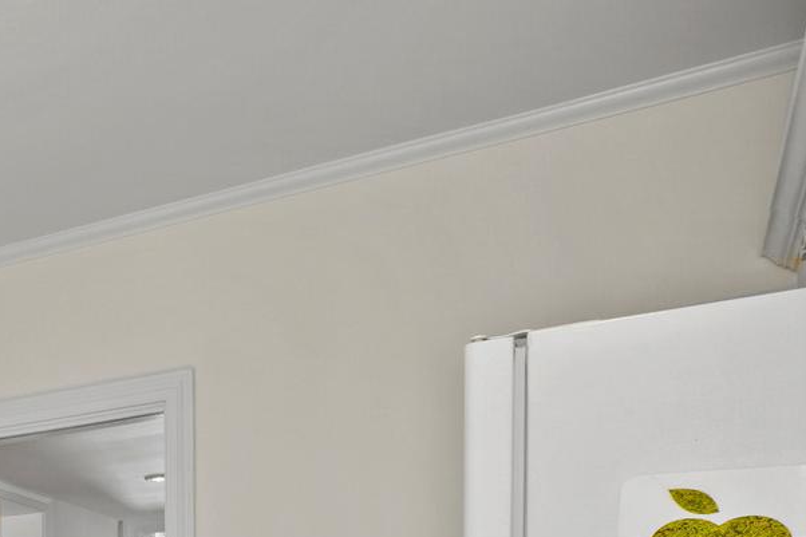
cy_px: 700
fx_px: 1141
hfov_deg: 27.5
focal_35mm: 51
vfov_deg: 23.4
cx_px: -391
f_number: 9
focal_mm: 10
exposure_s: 2
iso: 100
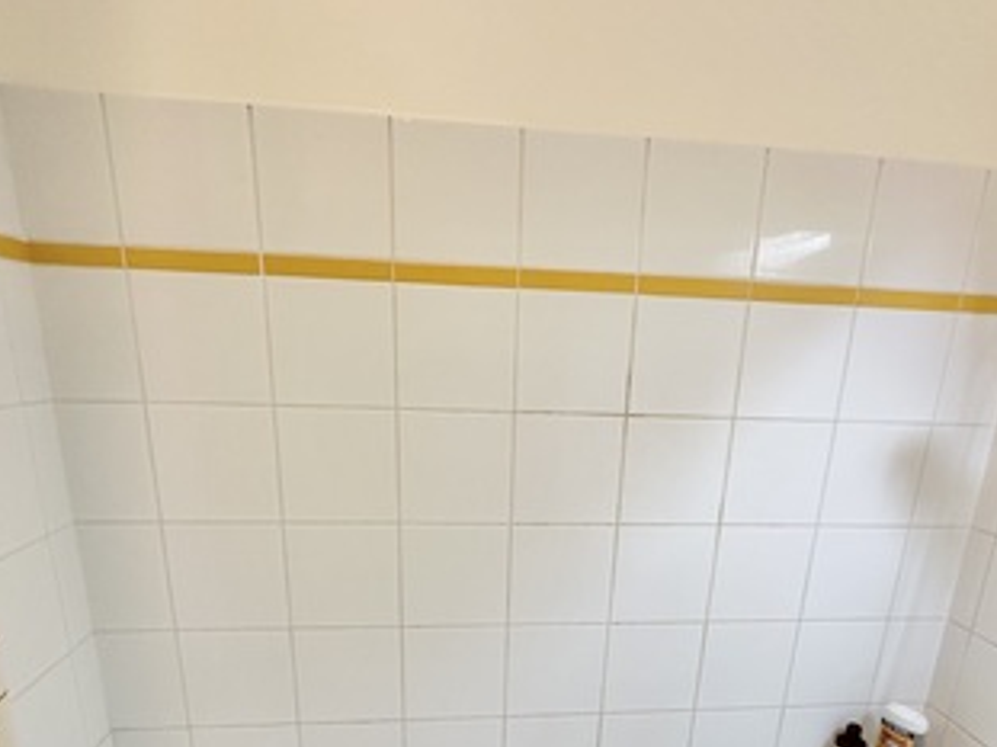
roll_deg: -2.3
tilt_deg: -17.9
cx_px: 531
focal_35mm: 24
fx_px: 691
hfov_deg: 71.5
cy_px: 580
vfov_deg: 53.6
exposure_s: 1/100
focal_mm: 2.22
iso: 200
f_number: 2.2
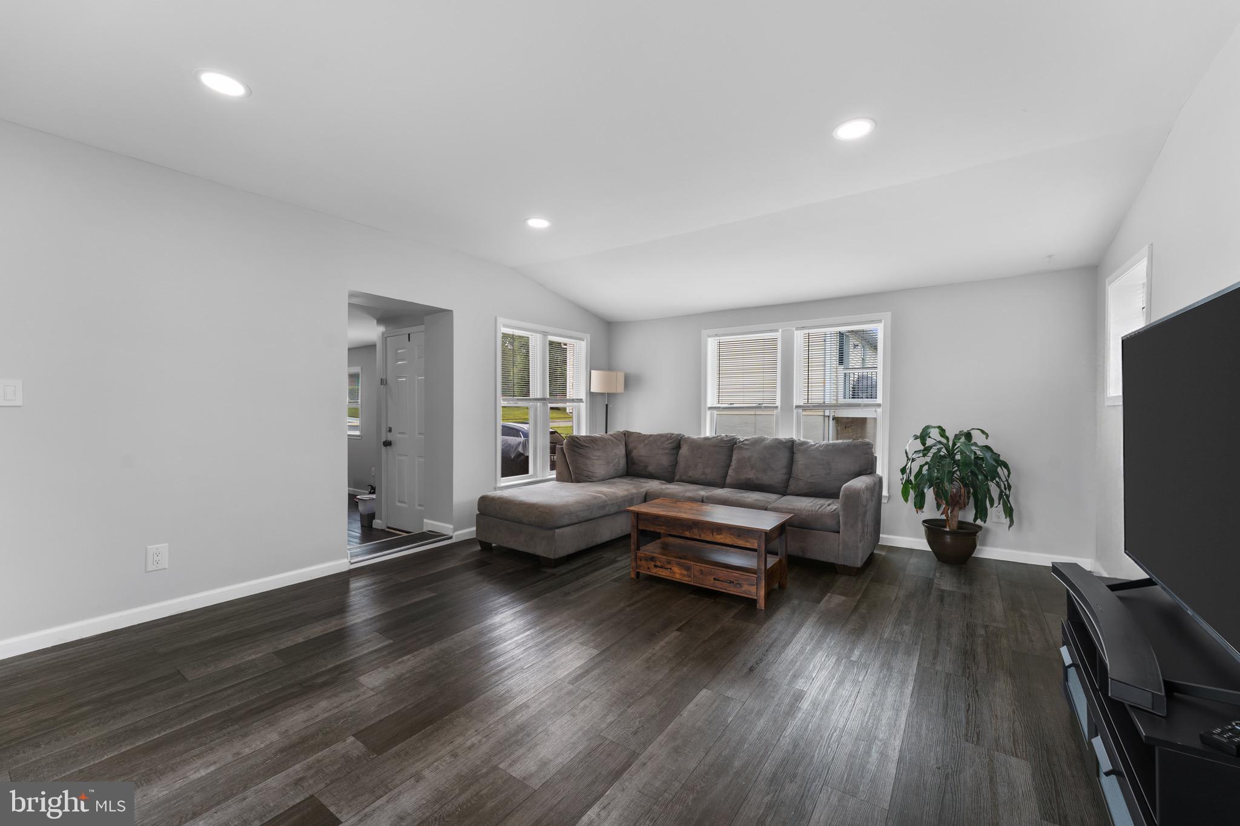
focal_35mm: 14
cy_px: 413
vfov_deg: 81.2
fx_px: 482
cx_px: 620
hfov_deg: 104.3
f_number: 8
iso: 100
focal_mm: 14
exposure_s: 1/10
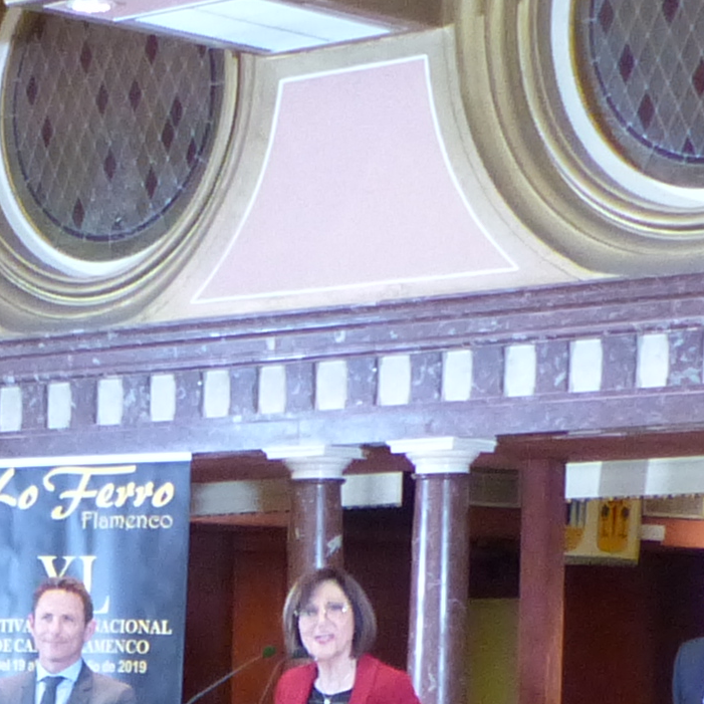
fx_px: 2899
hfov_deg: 13.6
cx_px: -28
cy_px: 1270
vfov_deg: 12.6
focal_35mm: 126
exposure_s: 1/10
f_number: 2.8
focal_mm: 4.5
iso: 400
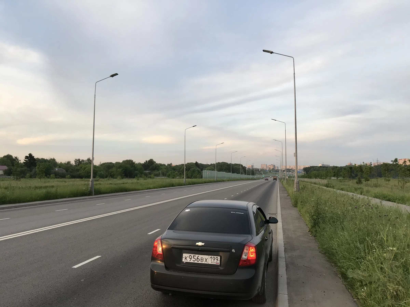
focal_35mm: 28
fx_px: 332
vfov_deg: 49.7
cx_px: 205
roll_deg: +0.0
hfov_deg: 63.4
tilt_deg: +4.6
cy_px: 154
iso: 20
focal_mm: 3.99
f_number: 1.8
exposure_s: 1/195
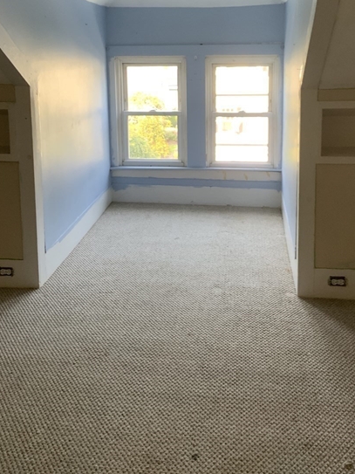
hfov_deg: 35.1
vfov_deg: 44.9
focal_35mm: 41
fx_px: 561
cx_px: 179
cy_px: 147
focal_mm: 3
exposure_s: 1/60
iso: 80
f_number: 1.8
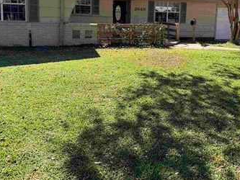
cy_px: 48
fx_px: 250
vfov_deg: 38.8
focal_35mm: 36
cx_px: 148
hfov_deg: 50.9
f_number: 1.78
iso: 100
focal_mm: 6.76
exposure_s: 1/2907
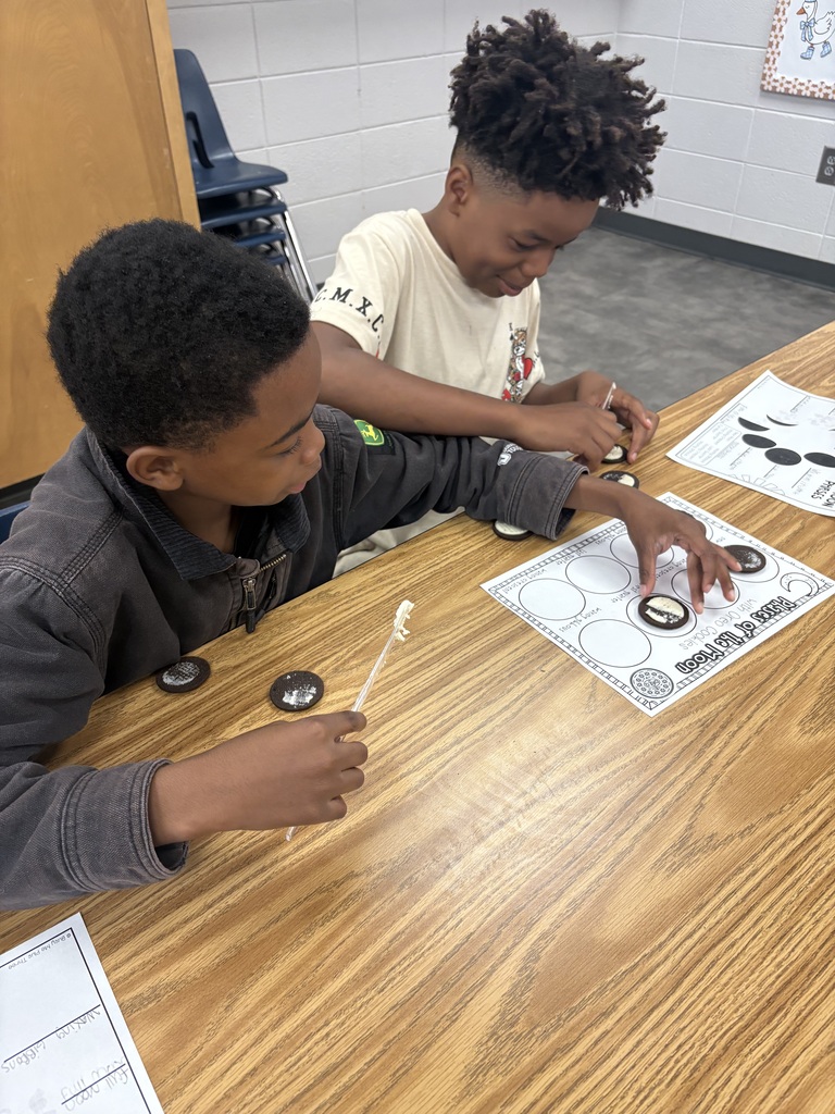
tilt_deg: -38.3
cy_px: 557
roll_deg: +1.6
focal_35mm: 26
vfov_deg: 67.3
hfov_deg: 53.1
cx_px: 418
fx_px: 836
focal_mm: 5.96
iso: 160
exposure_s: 1/60
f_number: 1.6
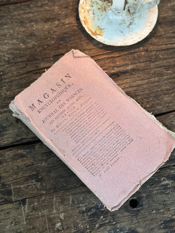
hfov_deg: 26.1
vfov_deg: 34.3
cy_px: 122
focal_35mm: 56
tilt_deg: -73.4
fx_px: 377
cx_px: 94
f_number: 1.78
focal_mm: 6.86
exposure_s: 1/43
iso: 400
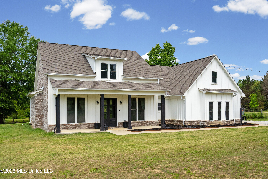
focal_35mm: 33
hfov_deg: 57.2
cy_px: 90
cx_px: 134
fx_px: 246
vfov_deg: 40.0
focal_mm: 33
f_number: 9
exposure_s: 1/3200
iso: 800
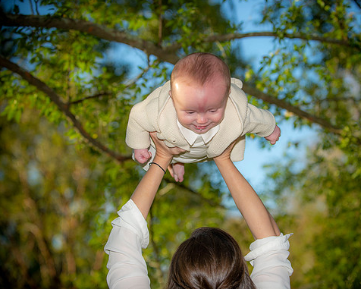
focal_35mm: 80
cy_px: 143
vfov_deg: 19.2
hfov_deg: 23.8
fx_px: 855
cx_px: 210
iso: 100
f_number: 4
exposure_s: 1/320
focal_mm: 70
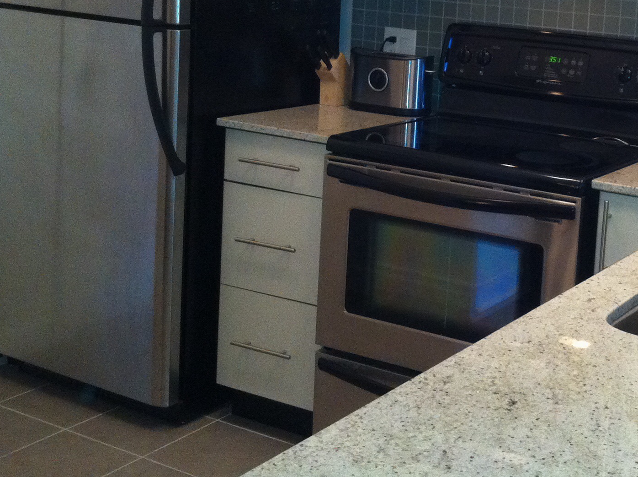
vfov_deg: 22.2
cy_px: 93
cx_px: 516
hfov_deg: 29.2
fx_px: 1196
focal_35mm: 65
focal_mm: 3.85
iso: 320
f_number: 2.8
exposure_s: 1/15
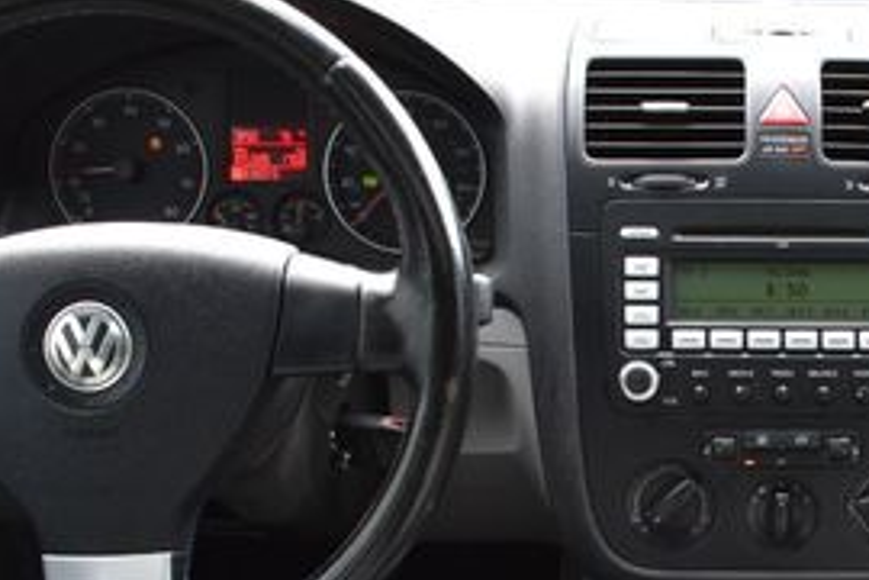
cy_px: 496
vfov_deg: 20.9
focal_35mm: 64
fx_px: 1545
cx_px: 814
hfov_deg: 29.8
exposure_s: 1/40
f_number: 7.1
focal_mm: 18
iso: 400
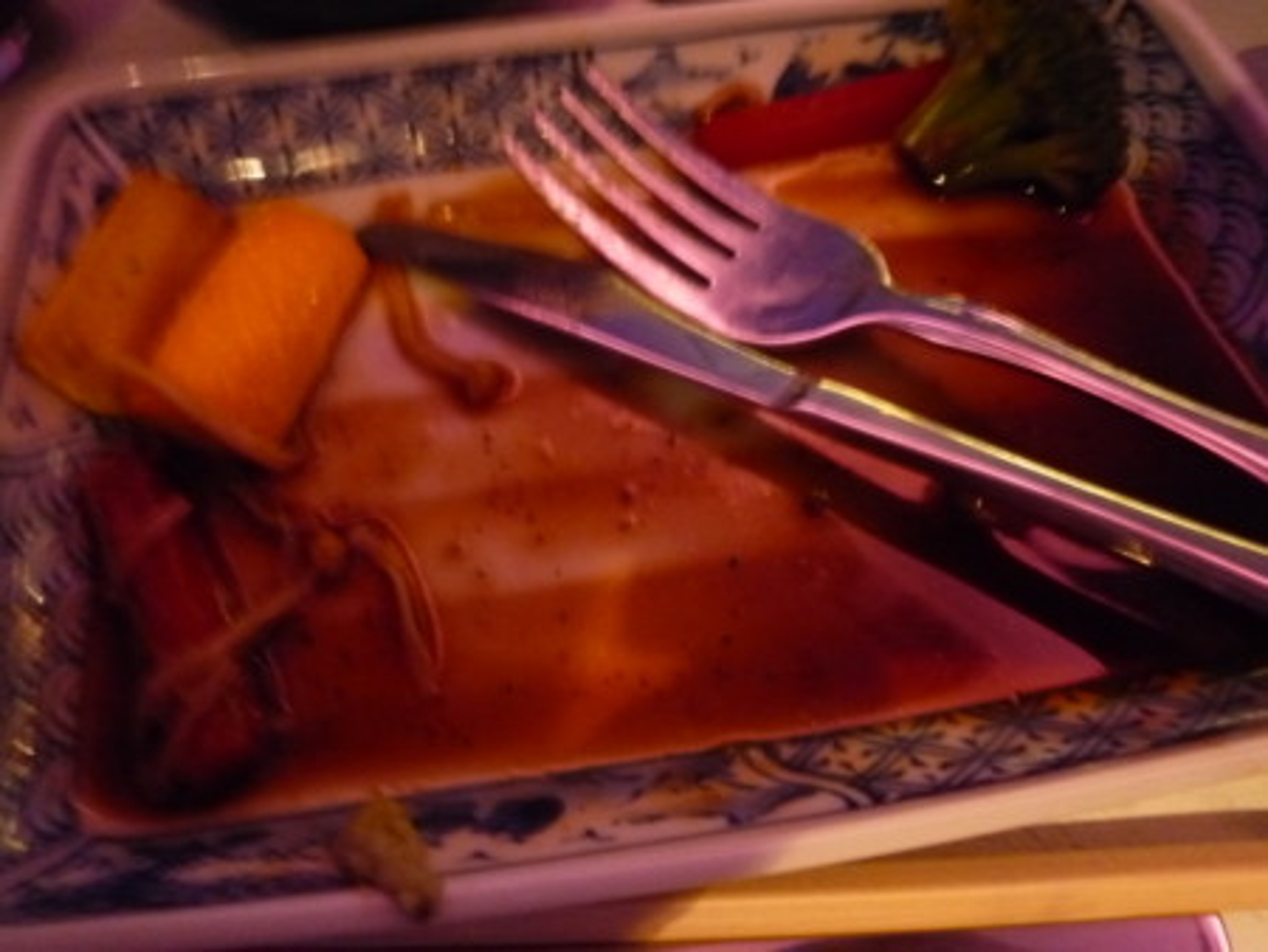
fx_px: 916
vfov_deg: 54.9
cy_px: 476
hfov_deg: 69.4
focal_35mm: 25
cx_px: 634
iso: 800
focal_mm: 4.4
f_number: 2.8
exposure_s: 1/8
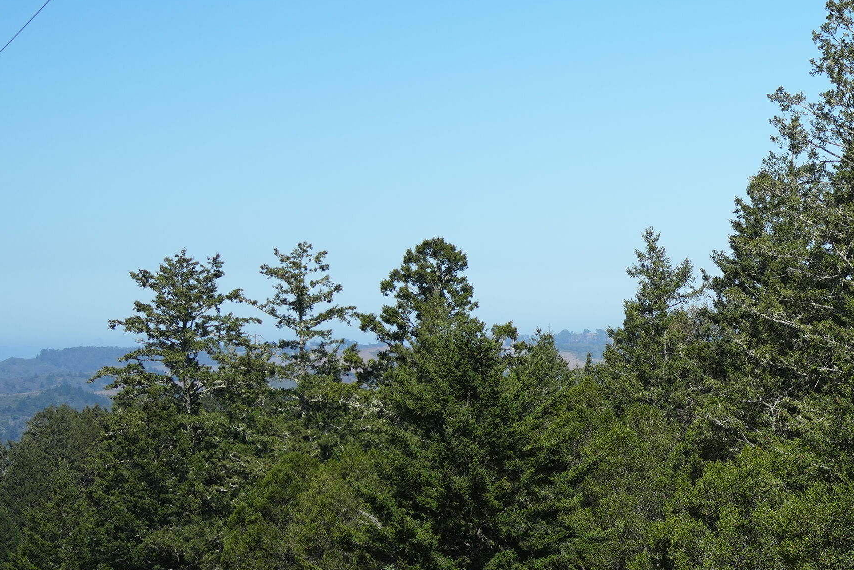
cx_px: 1075
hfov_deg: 15.4
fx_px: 3012
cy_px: 459
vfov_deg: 10.8
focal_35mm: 127
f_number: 4.5
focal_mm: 50
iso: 250
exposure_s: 1/1600
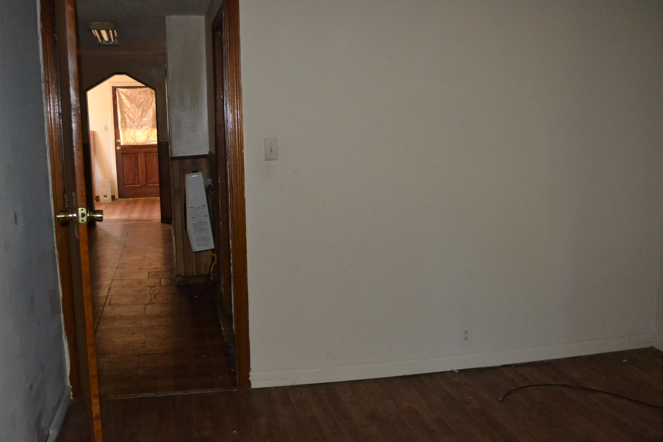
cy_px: 221
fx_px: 663
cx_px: 332
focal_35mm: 36
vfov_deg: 36.9
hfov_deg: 53.1
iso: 3200
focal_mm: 24
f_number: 4
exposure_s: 1/60
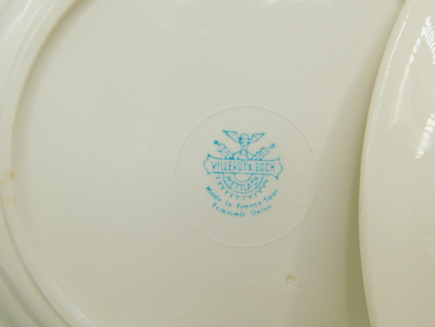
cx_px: 218
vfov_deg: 49.7
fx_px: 352
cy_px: 164
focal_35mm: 28
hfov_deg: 63.4
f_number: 3.2
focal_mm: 4.9
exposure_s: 1/200
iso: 125
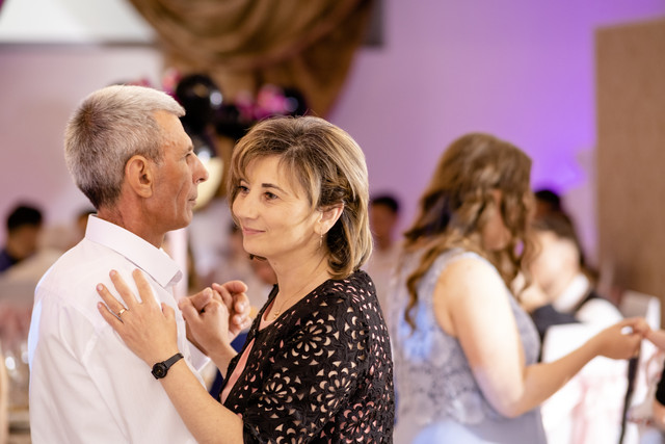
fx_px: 2365
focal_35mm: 128
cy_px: 222
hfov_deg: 16.0
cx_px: 332
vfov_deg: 10.7
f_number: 2
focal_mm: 85
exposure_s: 1/200
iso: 640
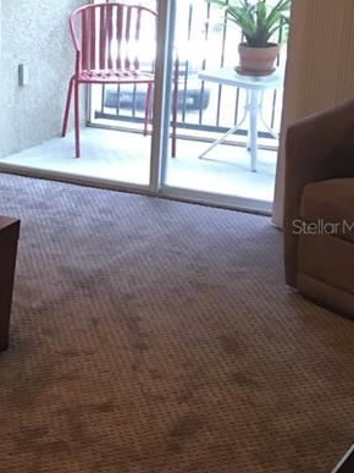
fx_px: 1228
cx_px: -171
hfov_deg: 15.2
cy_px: 226
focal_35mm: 90
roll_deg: +2.1
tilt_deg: -17.8
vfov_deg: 21.8
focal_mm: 4.15
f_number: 2.2
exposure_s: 1/15
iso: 64
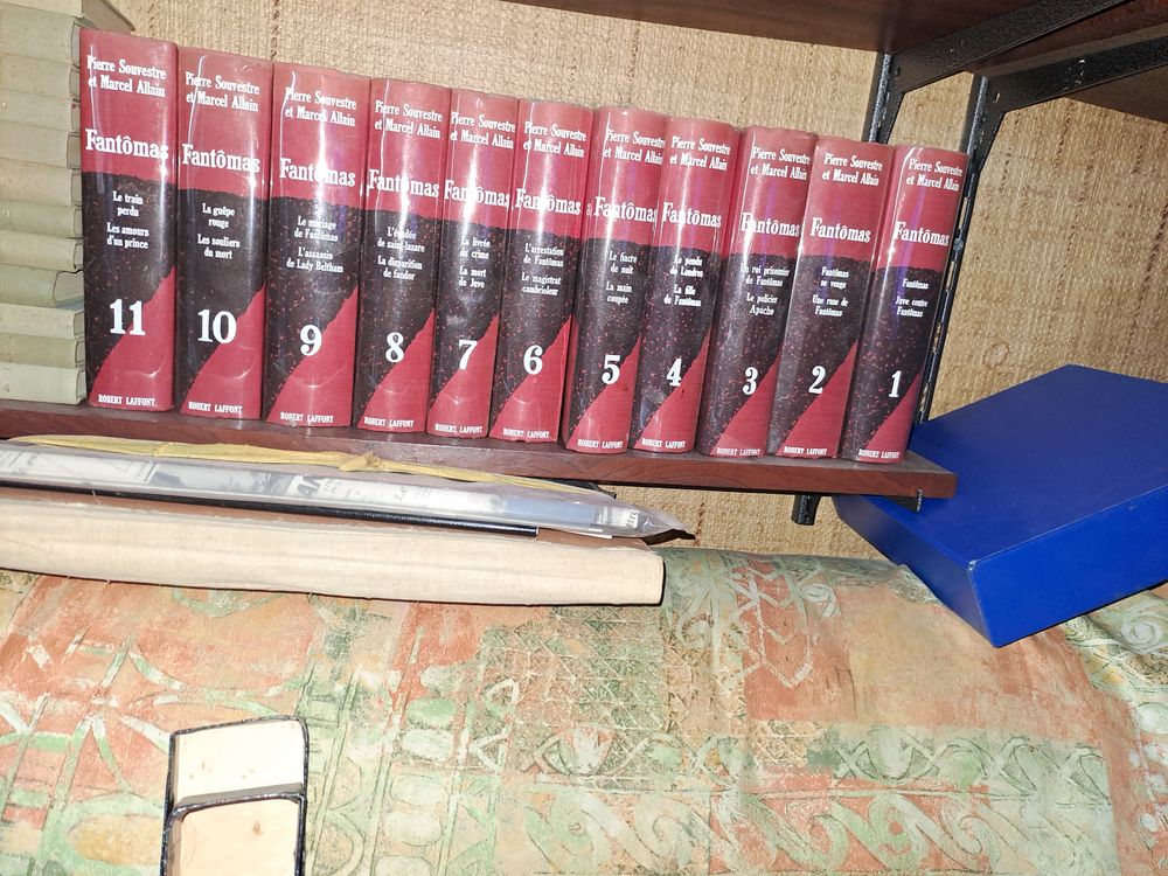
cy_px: 438
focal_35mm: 25
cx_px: 584
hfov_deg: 69.4
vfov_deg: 54.9
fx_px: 844
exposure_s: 1/20
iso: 250
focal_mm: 4.65
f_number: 1.8
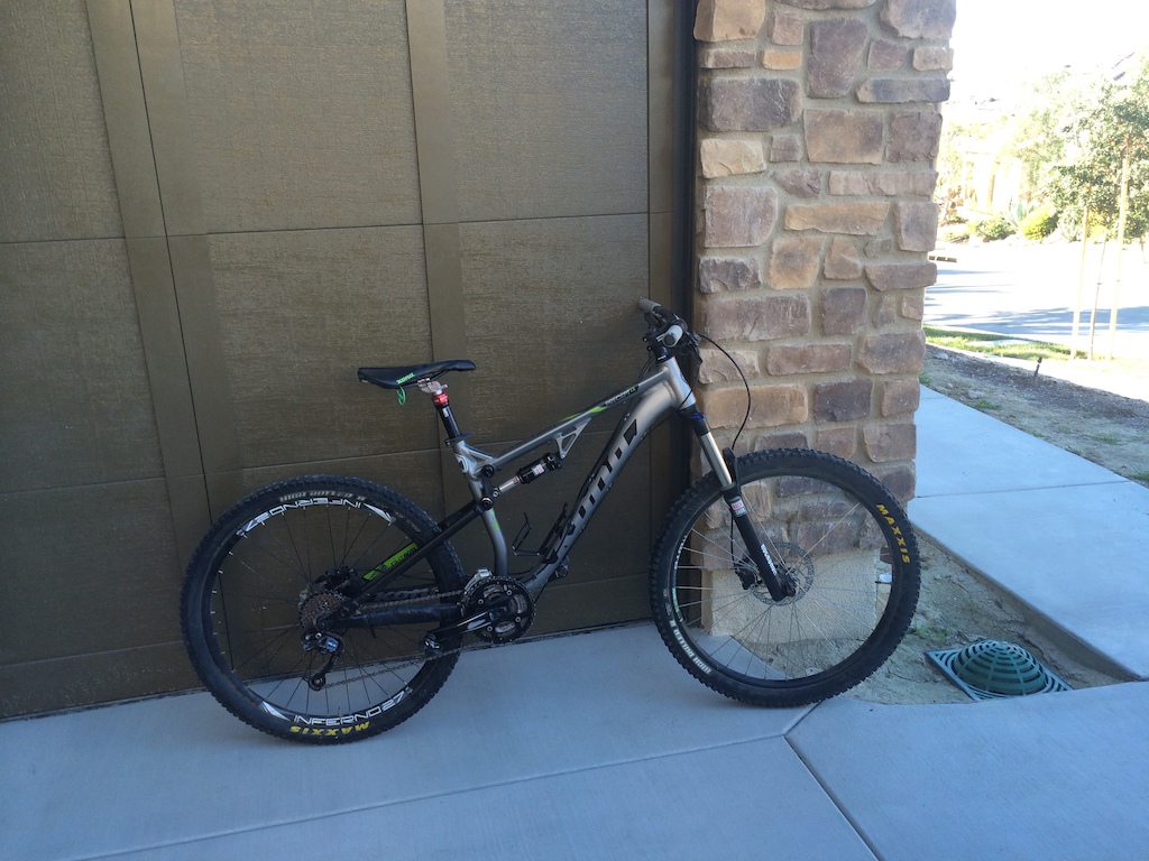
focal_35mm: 30
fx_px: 996
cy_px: 430
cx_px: 574
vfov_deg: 46.8
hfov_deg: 60.0
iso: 40
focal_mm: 4.12
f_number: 2.2
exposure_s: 1/120
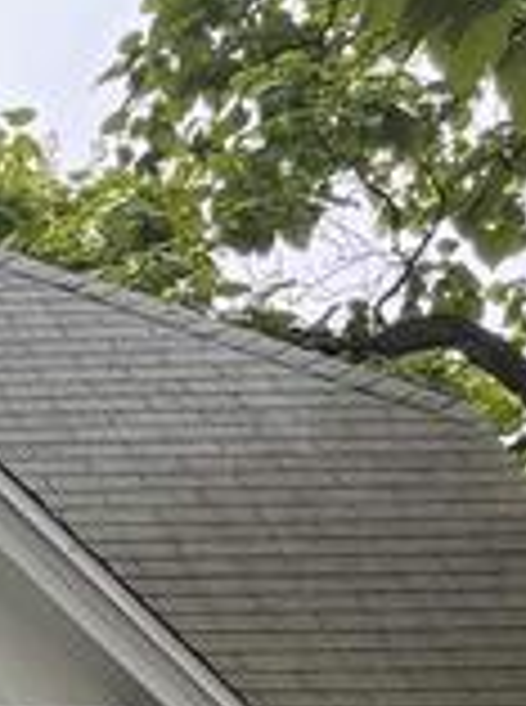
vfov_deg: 11.3
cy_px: 1452
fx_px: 3194
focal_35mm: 157
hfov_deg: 8.5
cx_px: -796
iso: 64
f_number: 1.78
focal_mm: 6.76
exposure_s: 1/185
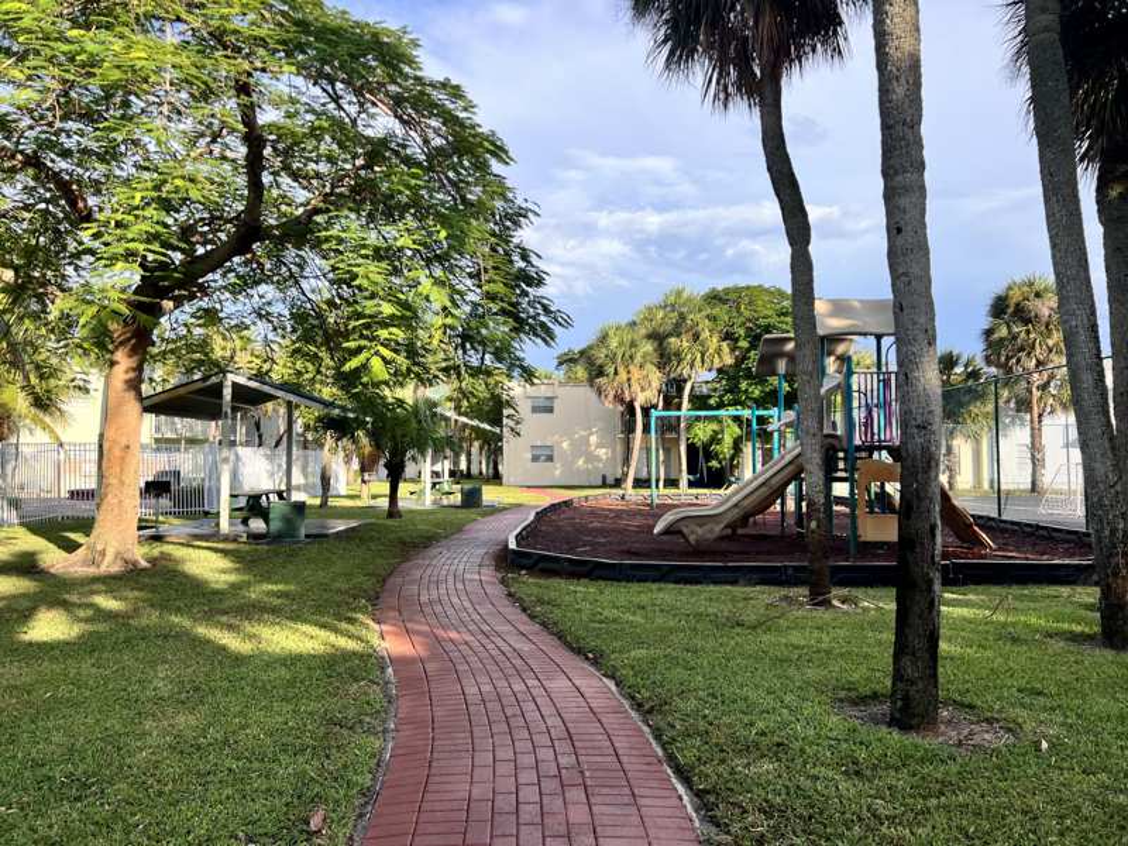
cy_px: 423
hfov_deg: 67.3
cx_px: 564
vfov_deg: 53.1
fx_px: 847
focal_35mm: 26
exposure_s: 1/2353
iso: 50
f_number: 1.5
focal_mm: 5.7
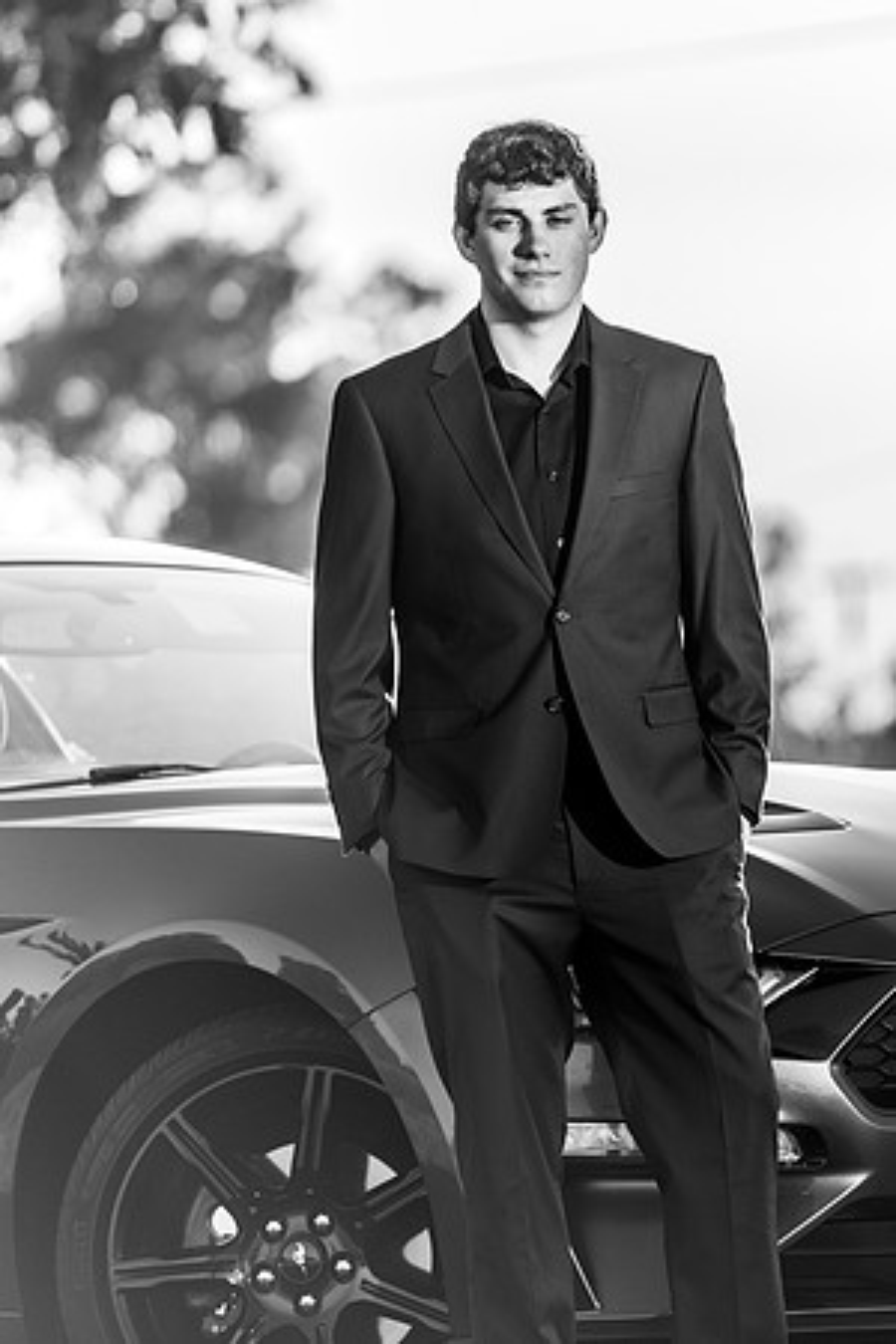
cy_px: 652
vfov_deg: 6.7
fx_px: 11527
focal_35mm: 309
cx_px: 823
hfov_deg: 4.4
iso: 31
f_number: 4
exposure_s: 1/250
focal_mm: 200
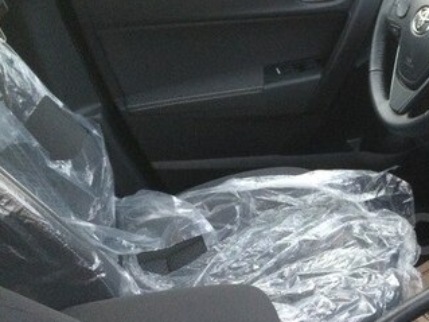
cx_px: 397
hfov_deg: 30.6
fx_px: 743
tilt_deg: -34.8
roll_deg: -1.9
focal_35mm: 60
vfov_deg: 24.2
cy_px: 234
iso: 250
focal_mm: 4.15
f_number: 2.2
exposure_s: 1/33
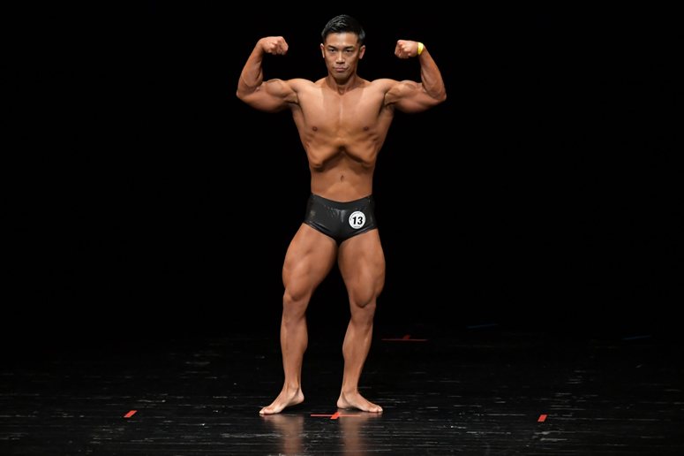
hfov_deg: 7.2
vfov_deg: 4.8
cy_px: 228
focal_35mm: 285
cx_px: 342
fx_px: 5412
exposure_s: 1/400
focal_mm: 190
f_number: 5.6
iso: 3200
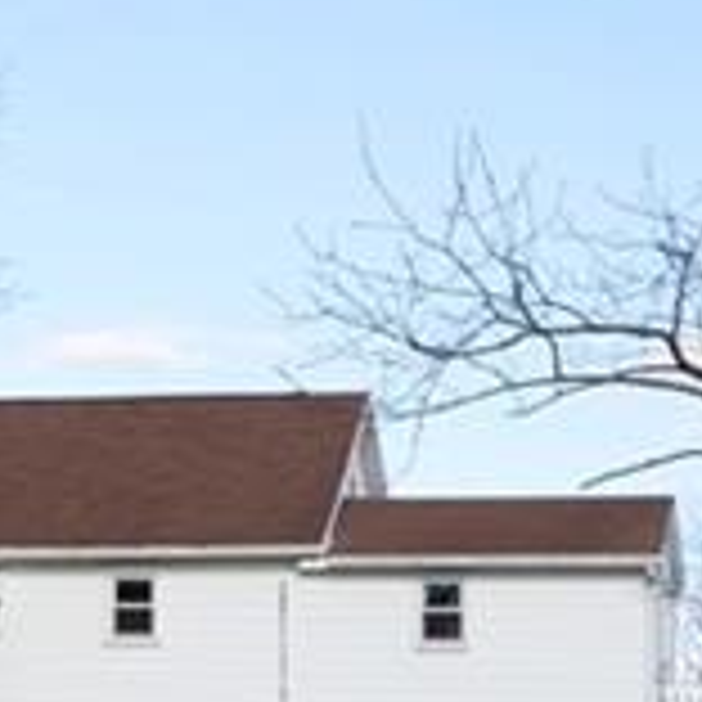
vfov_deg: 11.6
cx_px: -729
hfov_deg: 10.6
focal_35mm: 150
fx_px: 3442
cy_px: 522
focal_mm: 18
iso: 100
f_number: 6.3
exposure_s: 1/200
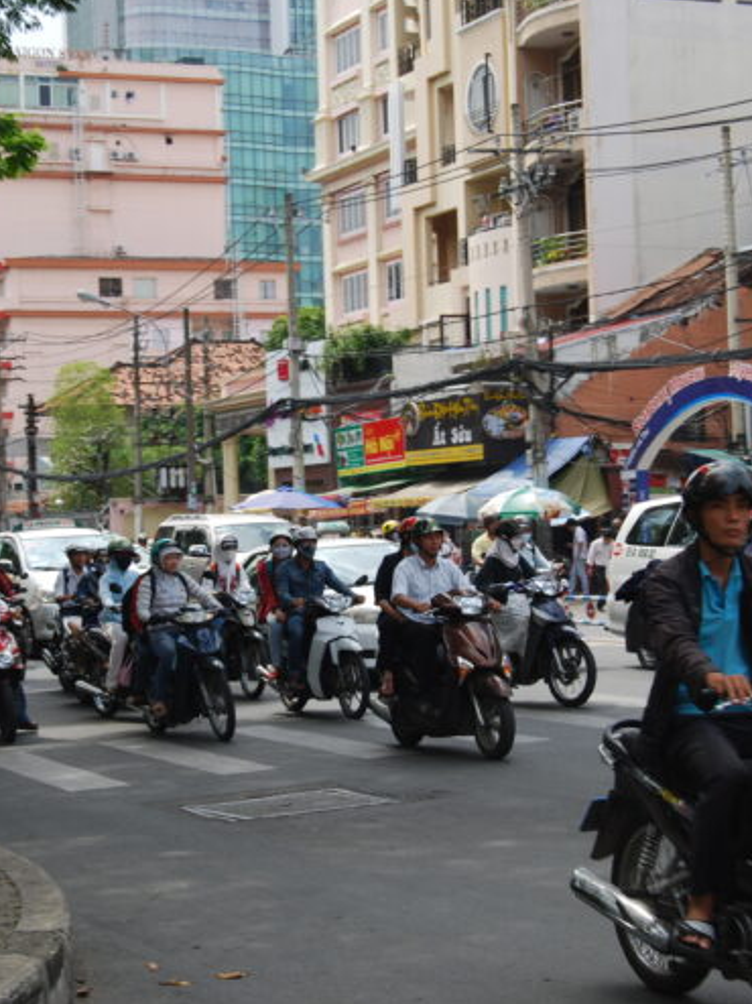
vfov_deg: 25.4
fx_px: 2224
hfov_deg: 19.2
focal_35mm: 77
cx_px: 319
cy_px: 500
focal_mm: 35
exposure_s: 1/160
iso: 100
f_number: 6.3
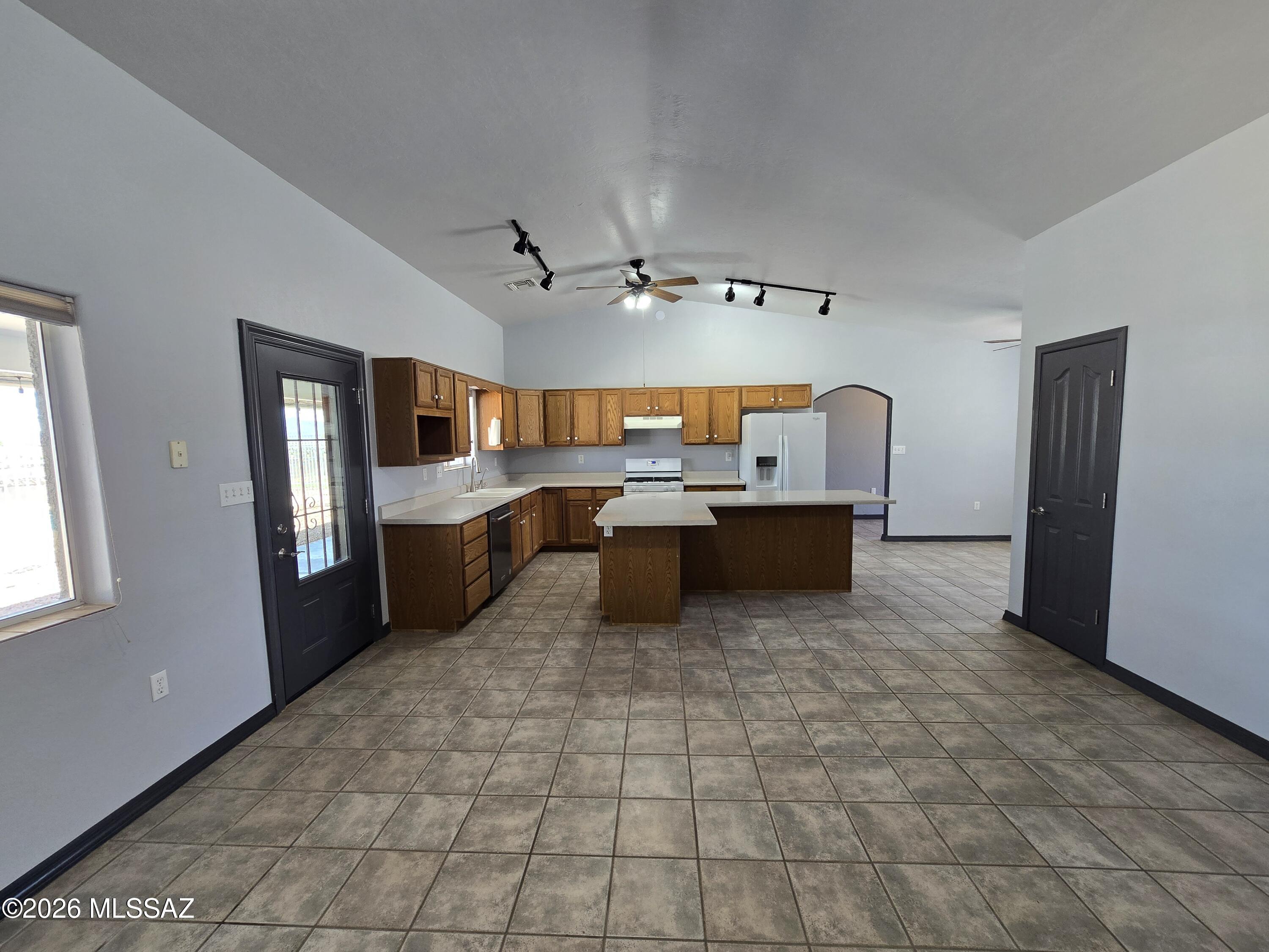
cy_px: 476
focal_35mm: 13
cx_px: 634
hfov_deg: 106.2
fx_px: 477
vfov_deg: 89.9
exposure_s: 1/60
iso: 100
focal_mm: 2.2
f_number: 2.2
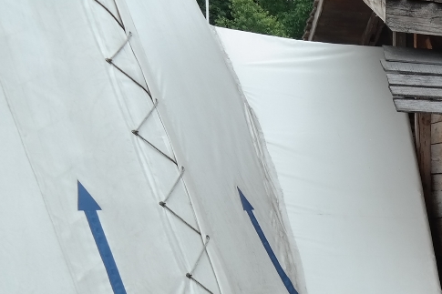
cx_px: 691
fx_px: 1092
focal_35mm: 89
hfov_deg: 19.5
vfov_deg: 14.5
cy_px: 413
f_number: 5.6
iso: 100
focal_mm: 18
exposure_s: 1/200
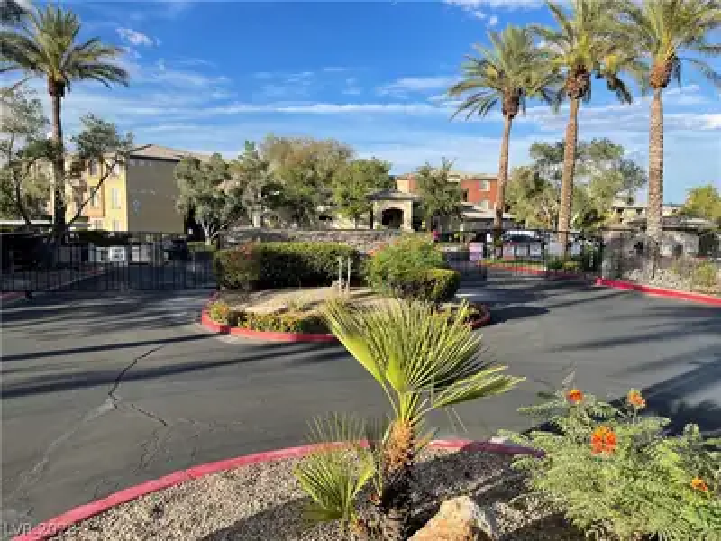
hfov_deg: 69.4
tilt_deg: -5.6
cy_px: 270
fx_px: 521
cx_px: 360
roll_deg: +0.1
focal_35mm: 25
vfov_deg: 54.9
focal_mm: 5.1
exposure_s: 1/2049
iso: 32
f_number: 1.6
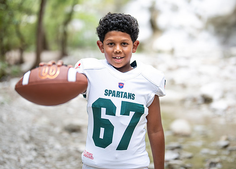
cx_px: 125
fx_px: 436
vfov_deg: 21.9
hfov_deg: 30.3
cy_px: 80
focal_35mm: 65
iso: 320
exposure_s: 1/640
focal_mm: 50
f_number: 1.2
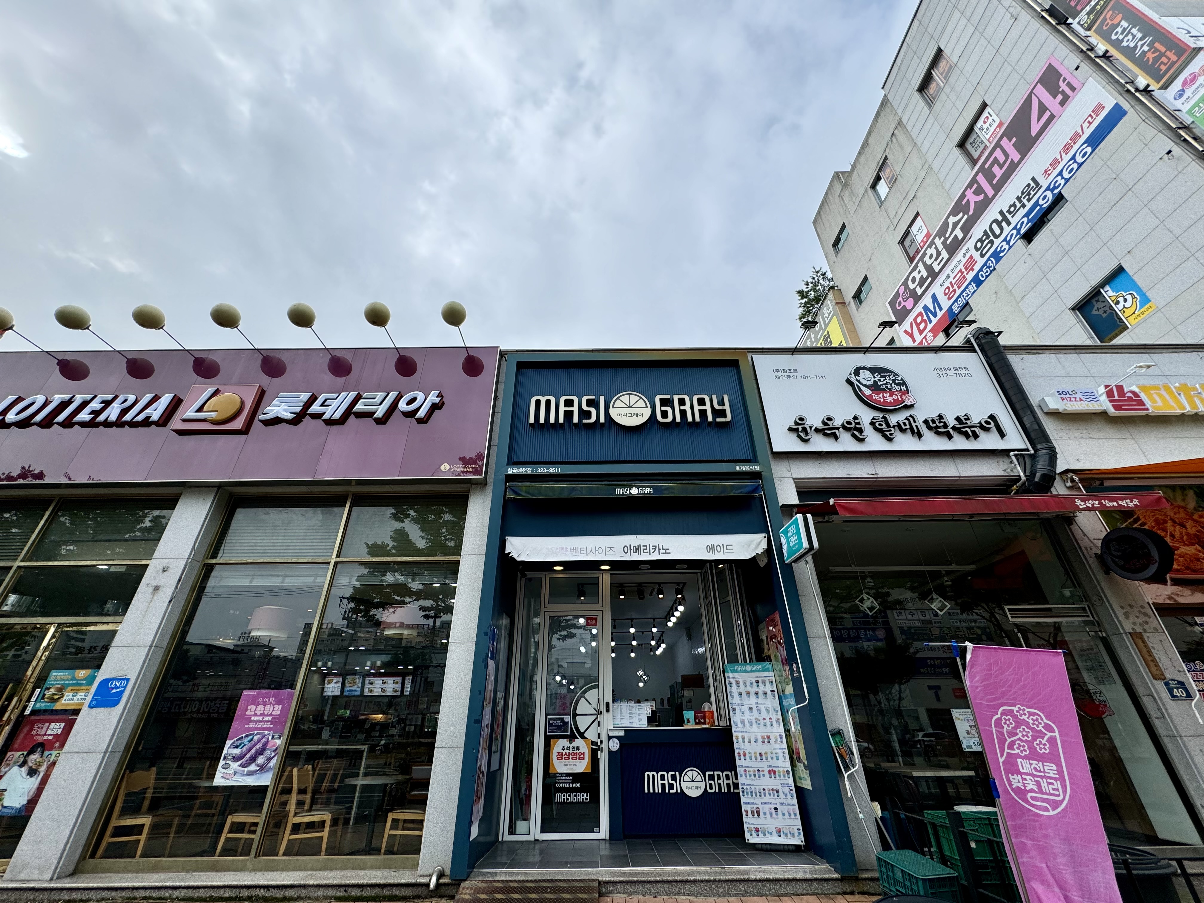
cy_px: 452
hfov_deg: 102.1
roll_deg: +1.0
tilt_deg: +29.7
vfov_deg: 85.7
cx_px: 602
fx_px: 487
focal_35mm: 14
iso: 40
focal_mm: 2.22
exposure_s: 1/968
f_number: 2.2
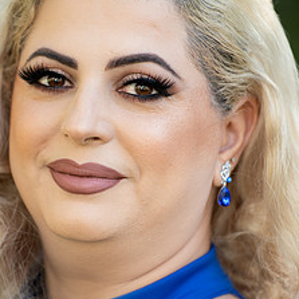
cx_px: 130
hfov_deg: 5.7
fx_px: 3010
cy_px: 169
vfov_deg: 5.7
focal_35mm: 308
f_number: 2.8
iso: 400
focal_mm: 180
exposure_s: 1/200
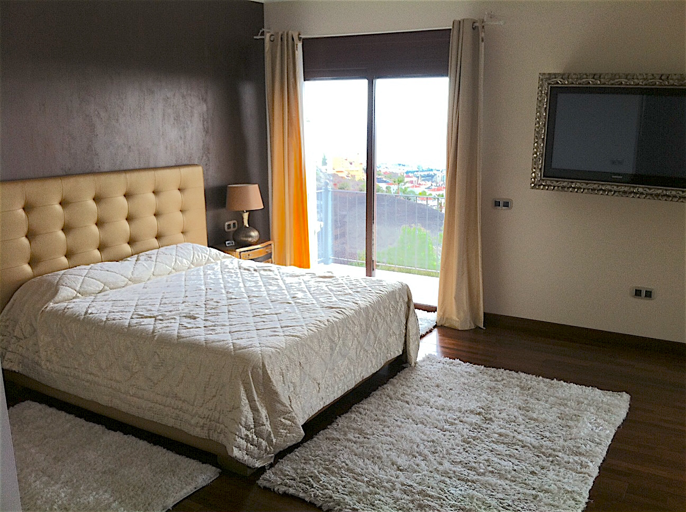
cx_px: 343
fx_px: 693
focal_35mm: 35
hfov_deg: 52.7
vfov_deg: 40.6
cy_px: 256
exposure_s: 1/146
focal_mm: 3.85
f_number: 2.8
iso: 80
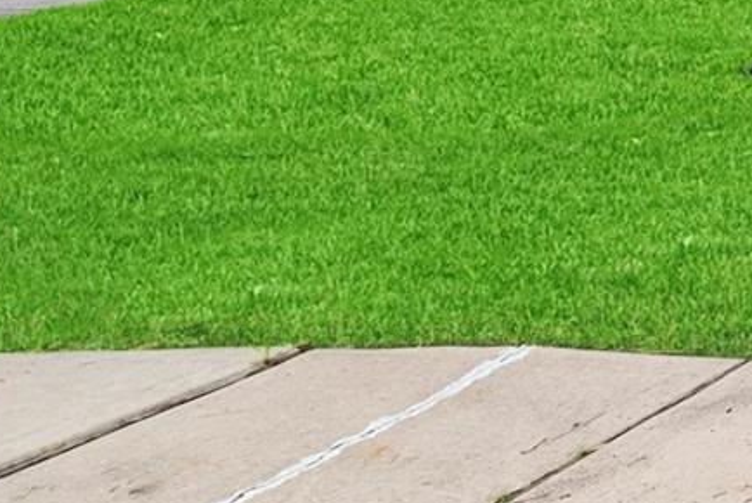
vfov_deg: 18.8
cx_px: 1750
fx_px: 1380
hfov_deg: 15.9
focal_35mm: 66
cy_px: -187
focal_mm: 14
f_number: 8
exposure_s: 1/125
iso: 100
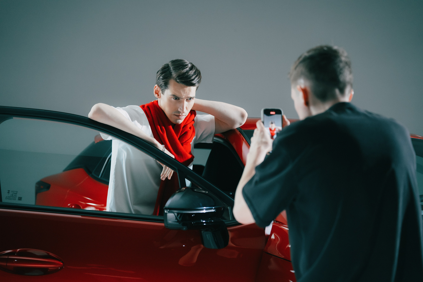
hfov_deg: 28.5
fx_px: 834
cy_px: 141
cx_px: 212
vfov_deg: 19.2
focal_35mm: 71
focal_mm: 71
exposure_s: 1/100
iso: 500
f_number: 2.8
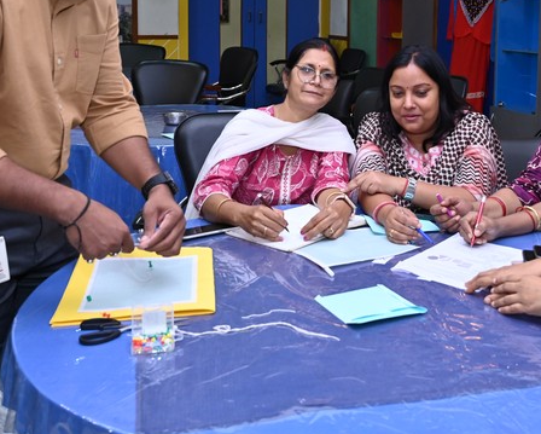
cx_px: 370
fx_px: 785
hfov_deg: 37.5
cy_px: 86
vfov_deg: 30.1
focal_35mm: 49
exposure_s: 1/200
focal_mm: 26
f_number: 5
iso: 1600
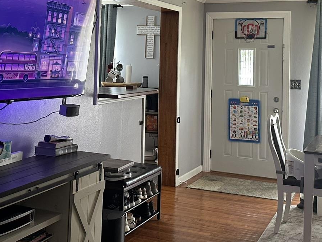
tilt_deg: +2.5
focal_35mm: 55
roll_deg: -1.8
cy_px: 51
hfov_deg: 34.9
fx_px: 511
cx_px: 135
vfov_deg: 26.1
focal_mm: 6.86
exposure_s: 1/60
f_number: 1.78
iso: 250
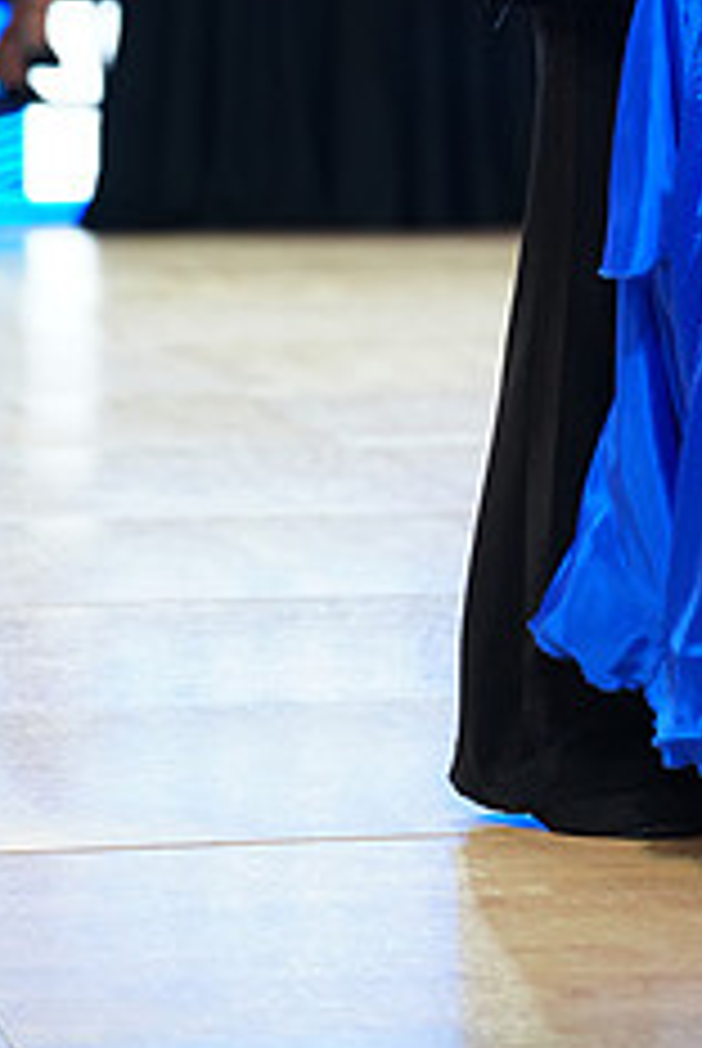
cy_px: -180
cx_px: 794
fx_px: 8340
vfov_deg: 7.1
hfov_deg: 4.8
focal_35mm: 286
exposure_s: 1/400
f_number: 2.8
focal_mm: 115
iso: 800
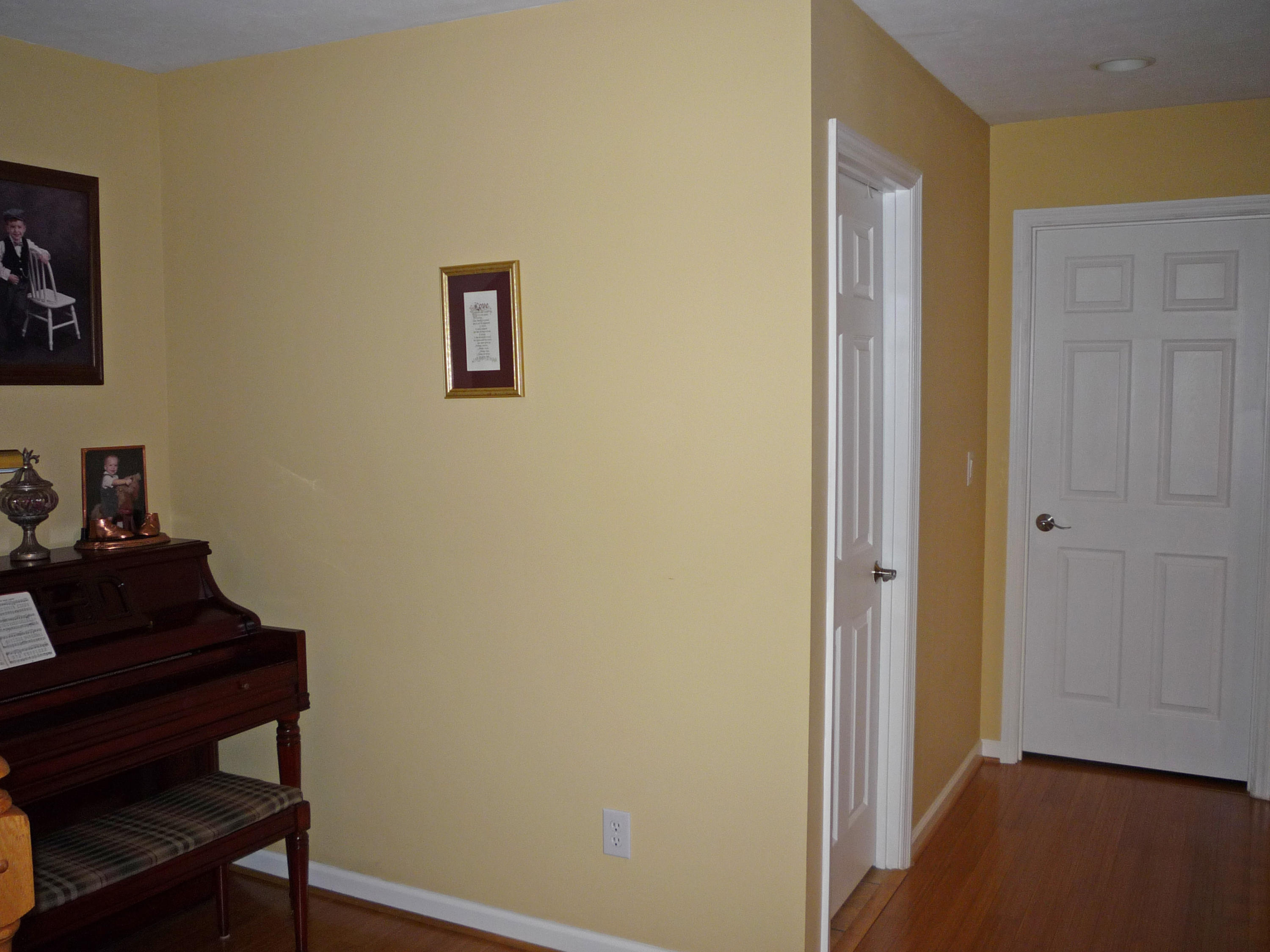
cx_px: 635
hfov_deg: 56.8
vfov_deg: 44.2
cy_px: 476
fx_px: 1174
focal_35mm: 32
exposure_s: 1/30
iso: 100
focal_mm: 5.2
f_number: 3.3
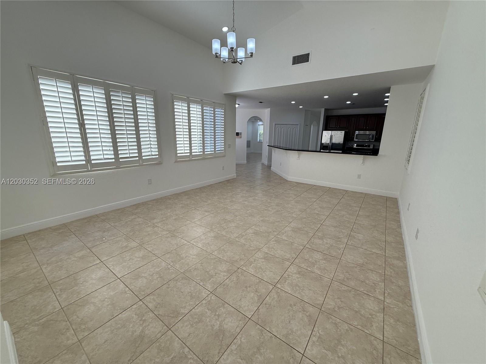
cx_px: 243
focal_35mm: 14
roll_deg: -1.0
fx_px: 197
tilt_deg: -13.9
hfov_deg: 102.1
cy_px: 182
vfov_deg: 85.7
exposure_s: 1/192
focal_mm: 2.22
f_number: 2.2
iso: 64
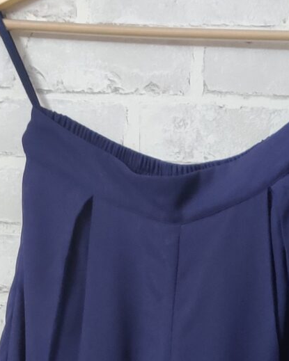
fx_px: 1390
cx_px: 403
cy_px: 483
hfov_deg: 11.5
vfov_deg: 14.2
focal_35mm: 130
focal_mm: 4.75
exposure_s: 1/25
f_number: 1.65
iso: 640
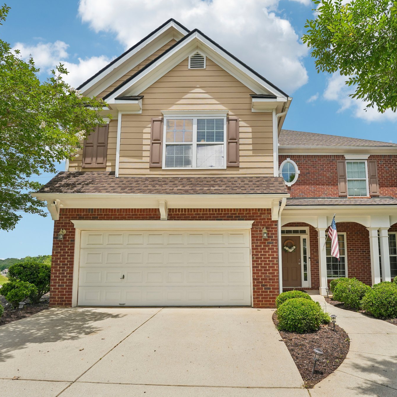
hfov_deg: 80.2
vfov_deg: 80.7
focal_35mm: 18
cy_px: 199
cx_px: 228
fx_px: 234
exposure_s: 1/500
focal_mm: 14
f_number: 8
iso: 100
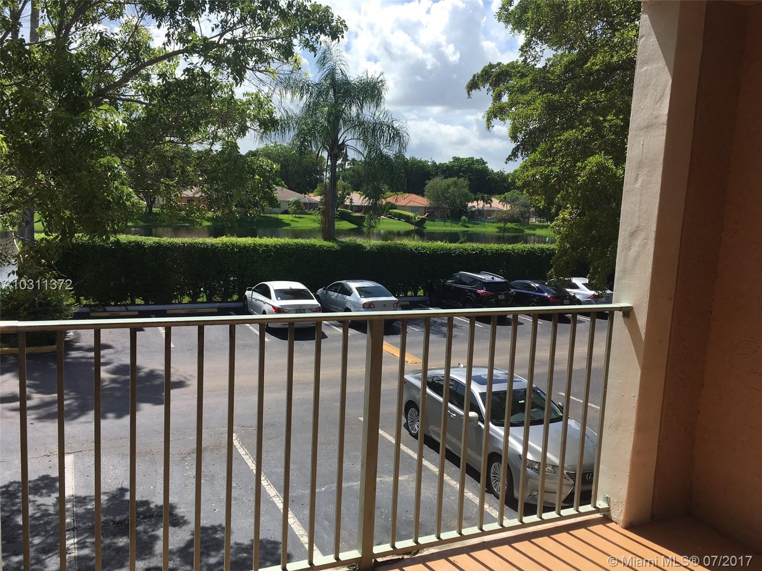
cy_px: 286
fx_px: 638
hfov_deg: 61.7
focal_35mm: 29
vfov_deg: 48.2
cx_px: 381
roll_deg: -3.6
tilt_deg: -8.7
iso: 25
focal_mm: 4.15
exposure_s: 1/1282
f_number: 2.2
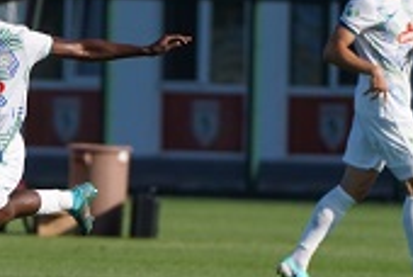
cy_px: 258
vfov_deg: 1.1
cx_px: 66
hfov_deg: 1.6
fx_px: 14871
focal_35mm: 1294
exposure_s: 1/2000
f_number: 5.6
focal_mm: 400
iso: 400
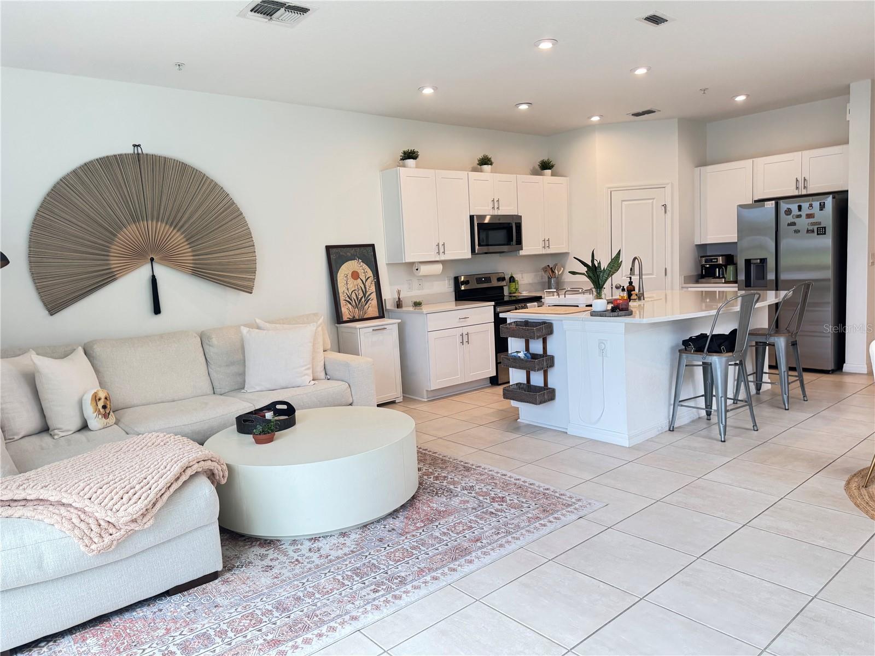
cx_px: 438
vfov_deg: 56.8
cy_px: 328
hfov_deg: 71.6
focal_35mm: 24
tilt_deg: -7.7
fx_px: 607
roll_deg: +3.4
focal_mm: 6.76
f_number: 1.78
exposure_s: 1/120
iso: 160
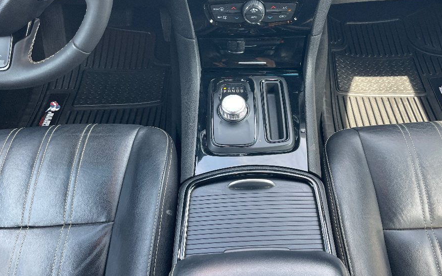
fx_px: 385
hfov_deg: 59.5
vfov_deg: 39.2
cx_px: 246
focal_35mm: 32
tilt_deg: -49.4
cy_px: 107
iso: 100
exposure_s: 1/121
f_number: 1.6
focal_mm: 4.2
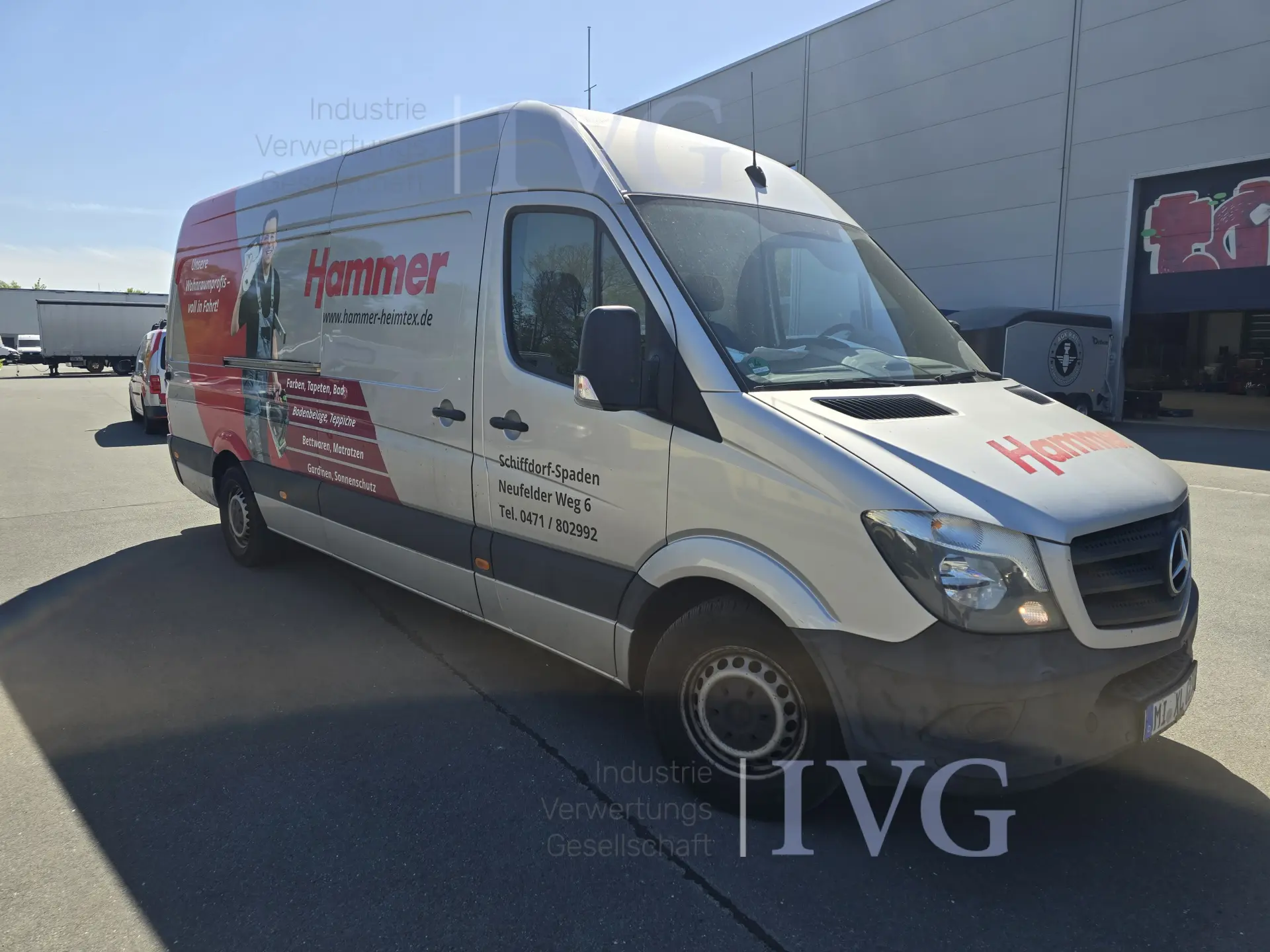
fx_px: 844
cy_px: 476
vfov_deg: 58.9
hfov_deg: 73.9
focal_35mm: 23
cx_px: 635
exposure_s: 1/559
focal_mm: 6.3
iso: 12
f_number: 1.7
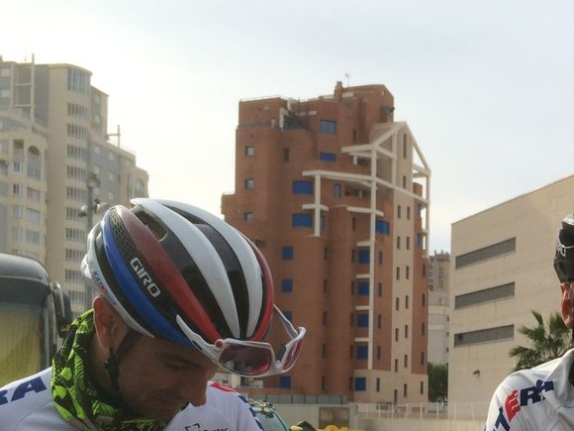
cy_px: 403
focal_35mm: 60
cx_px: 516
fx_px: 995
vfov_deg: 23.6
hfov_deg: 30.8
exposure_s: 1/1414
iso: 32
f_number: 2.2
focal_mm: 4.15
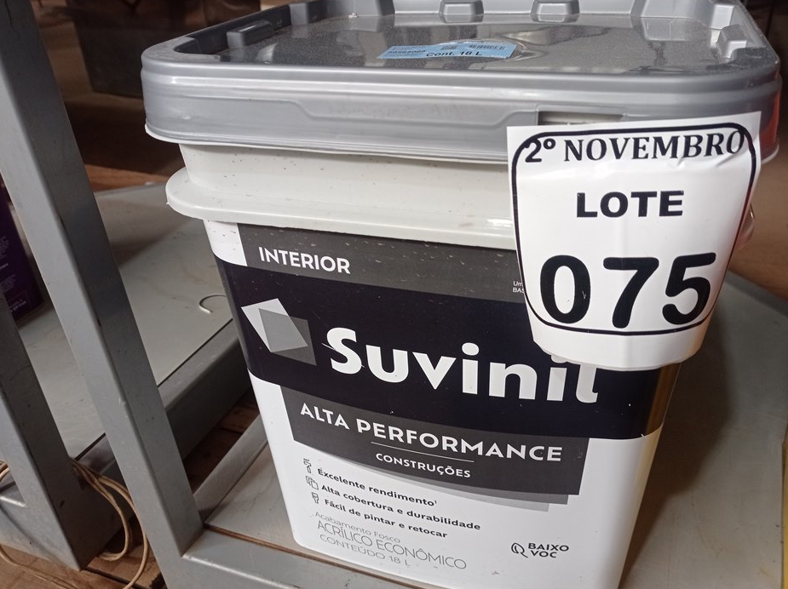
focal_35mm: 31
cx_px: 413
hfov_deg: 58.4
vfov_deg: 45.3
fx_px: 705
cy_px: 317
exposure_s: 1/60
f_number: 1.79
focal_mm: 4.7
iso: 155
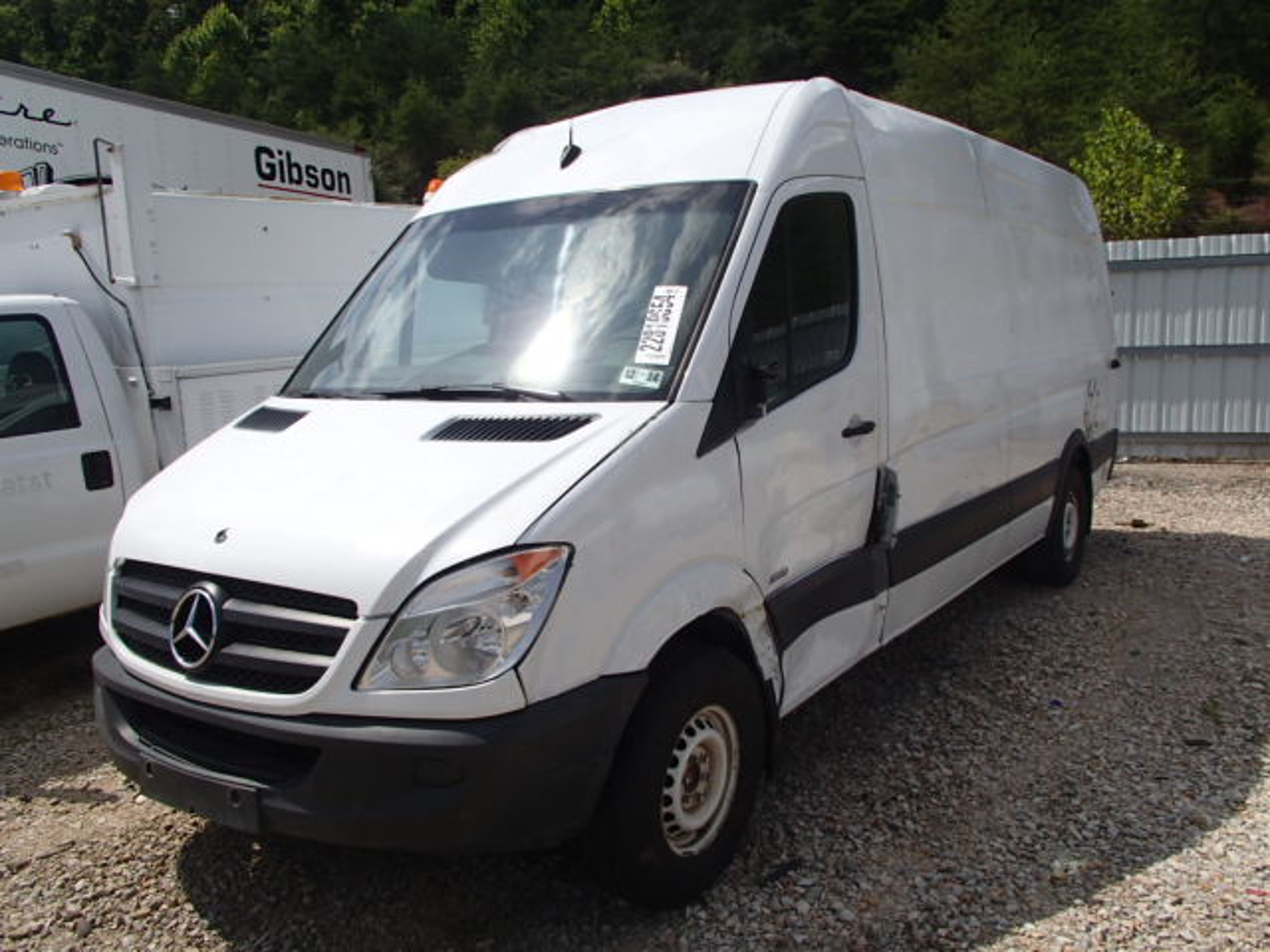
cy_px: 476
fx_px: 1027
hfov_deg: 63.4
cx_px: 635
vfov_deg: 49.7
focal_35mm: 28
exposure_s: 1/200
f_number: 11
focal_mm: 5
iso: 100
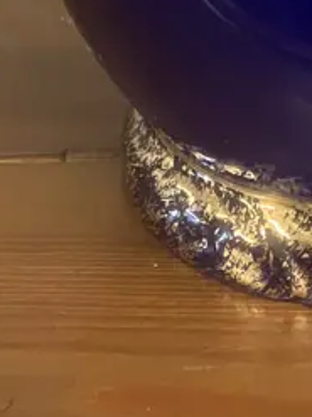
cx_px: 288
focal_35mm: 116
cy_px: -365
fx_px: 1395
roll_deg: +0.6
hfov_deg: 12.6
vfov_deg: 14.6
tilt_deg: -12.3
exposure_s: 1/33
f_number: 1.8
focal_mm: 3.99
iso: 250
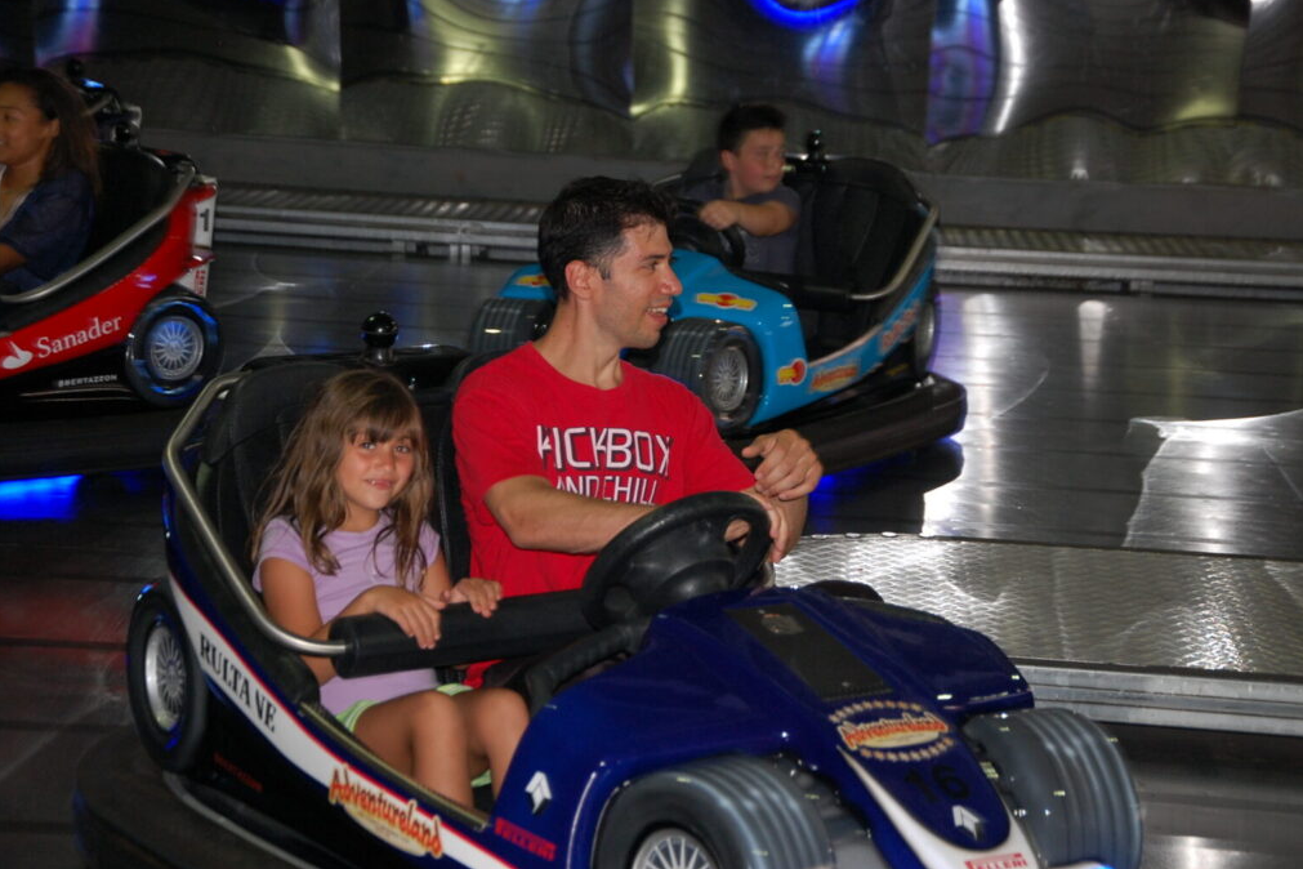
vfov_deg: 15.5
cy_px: 433
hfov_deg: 23.1
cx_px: 656
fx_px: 3185
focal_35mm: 88
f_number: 5.3
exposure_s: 1/60
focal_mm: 58
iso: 560
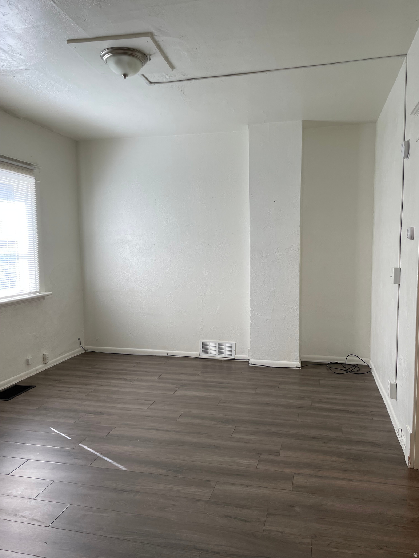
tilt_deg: -5.7
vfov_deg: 67.3
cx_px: 210
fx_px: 420
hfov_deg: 53.1
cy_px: 279
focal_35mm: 26
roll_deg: +0.0
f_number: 1.6
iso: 40
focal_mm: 4.2
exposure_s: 1/120
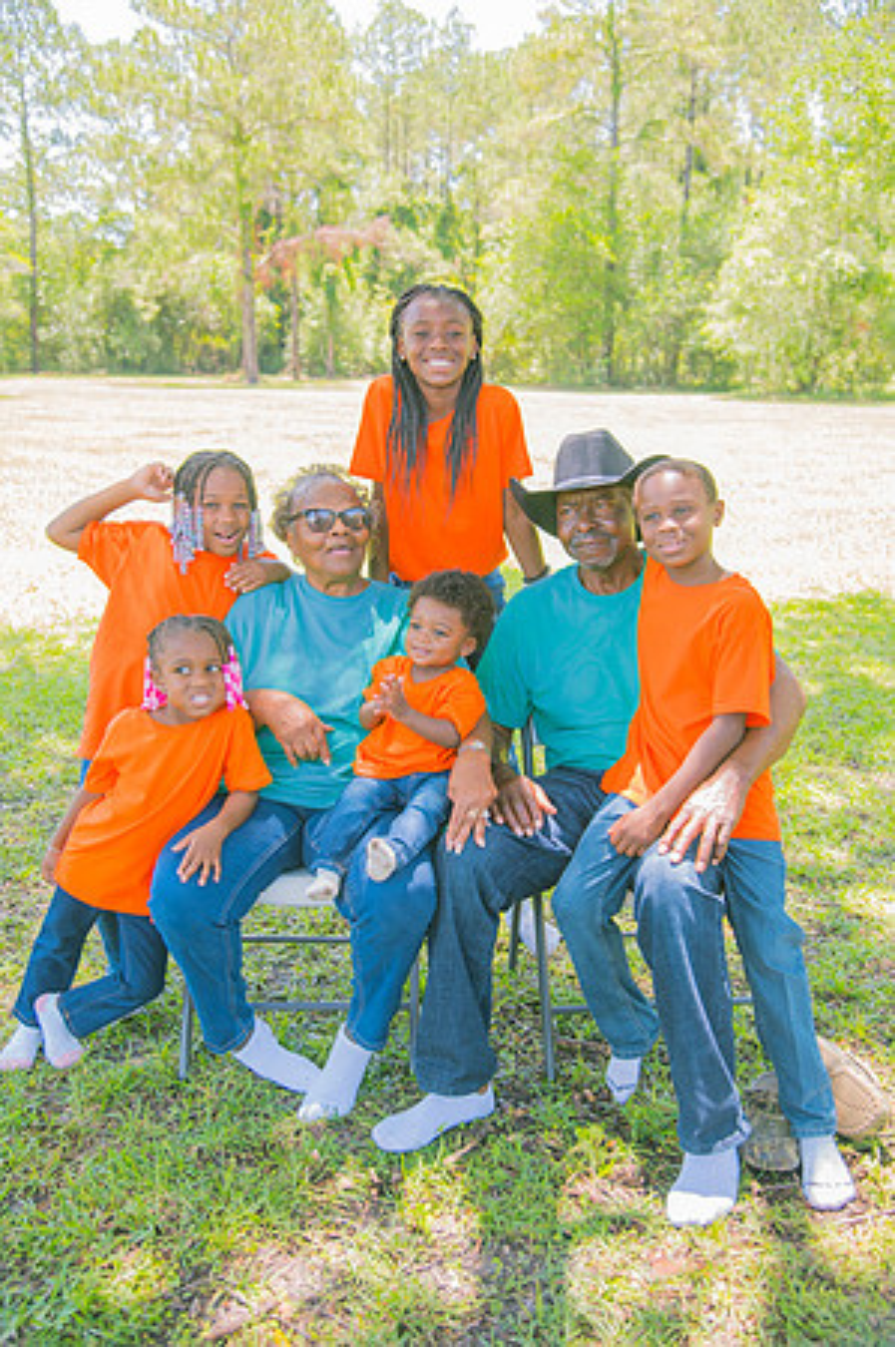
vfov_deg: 54.5
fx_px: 1308
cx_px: 448
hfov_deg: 37.8
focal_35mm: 35
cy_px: 674
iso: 250
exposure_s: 1/125
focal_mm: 35
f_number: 4
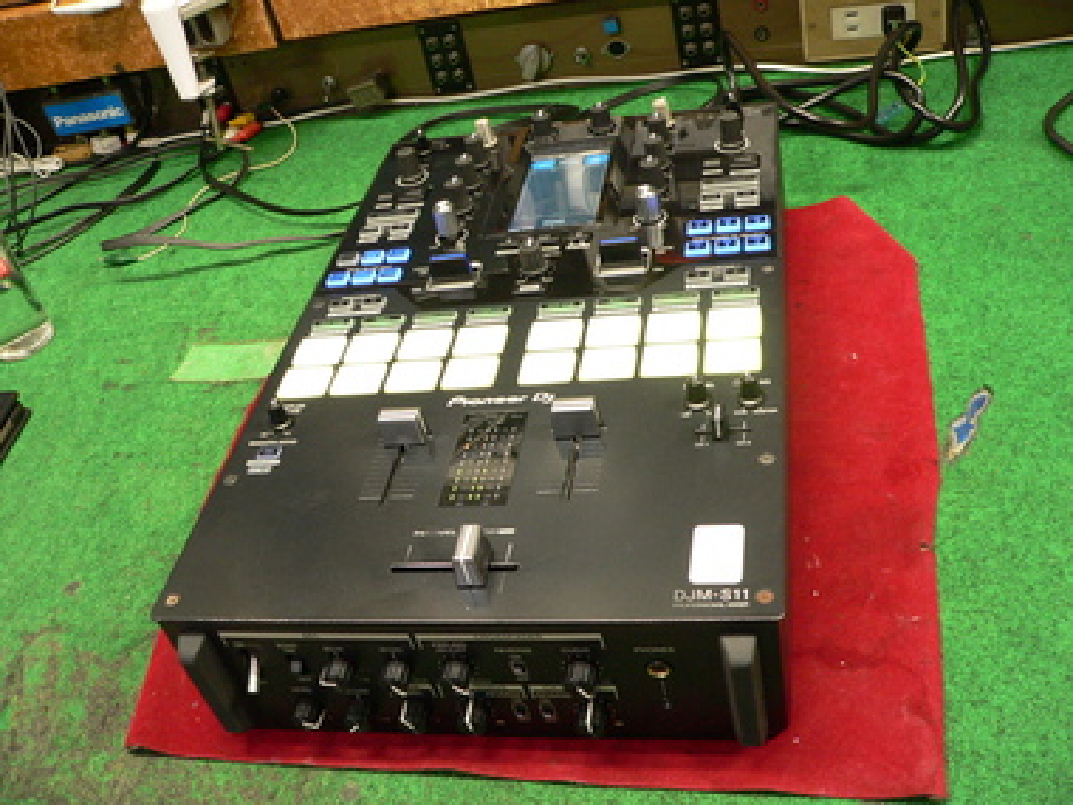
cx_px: 536
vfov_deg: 39.7
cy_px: 402
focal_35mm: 36
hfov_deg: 51.4
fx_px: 1116
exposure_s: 1/10
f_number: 2.8
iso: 200
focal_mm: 6
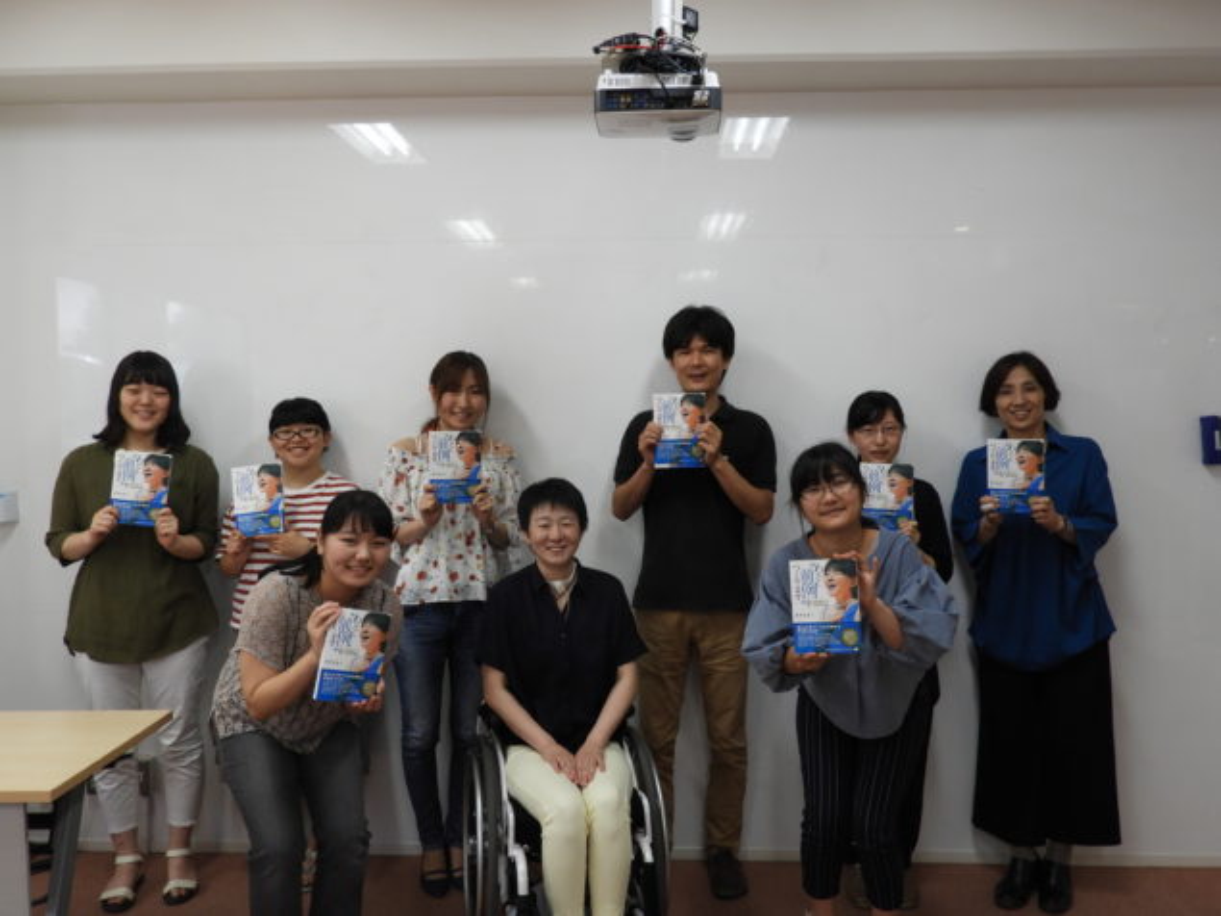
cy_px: 458
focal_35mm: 30
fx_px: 1058
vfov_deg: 46.8
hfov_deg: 60.0
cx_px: 610
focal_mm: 5.4
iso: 125
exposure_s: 1/30
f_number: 3.5
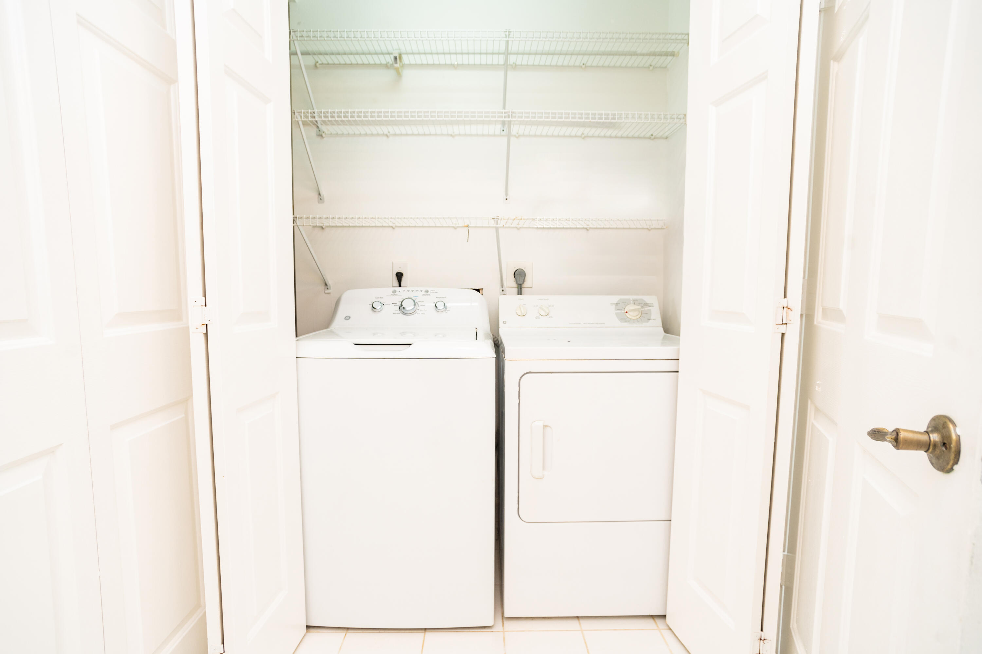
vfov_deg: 70.4
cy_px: 327
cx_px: 491
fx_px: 464
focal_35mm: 17
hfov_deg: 93.3
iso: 250
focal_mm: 17
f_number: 5.6
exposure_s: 1/60
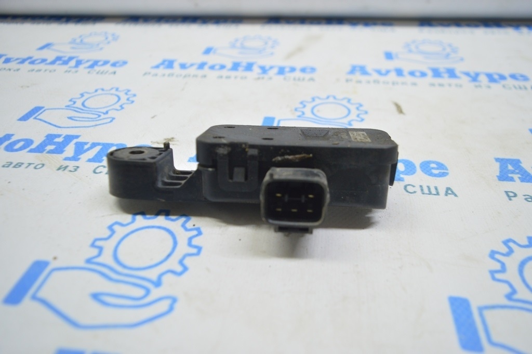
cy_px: 177
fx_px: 399
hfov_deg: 67.4
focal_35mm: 27
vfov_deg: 47.9
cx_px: 266
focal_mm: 18
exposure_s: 1/40
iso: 400
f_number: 3.5
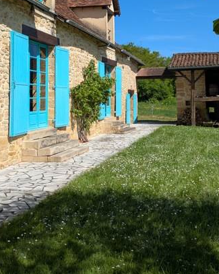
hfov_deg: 31.2
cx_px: 143
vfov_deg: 38.0
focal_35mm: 48
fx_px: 389
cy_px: 74
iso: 44
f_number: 1.89
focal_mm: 5.43
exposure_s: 1/2155
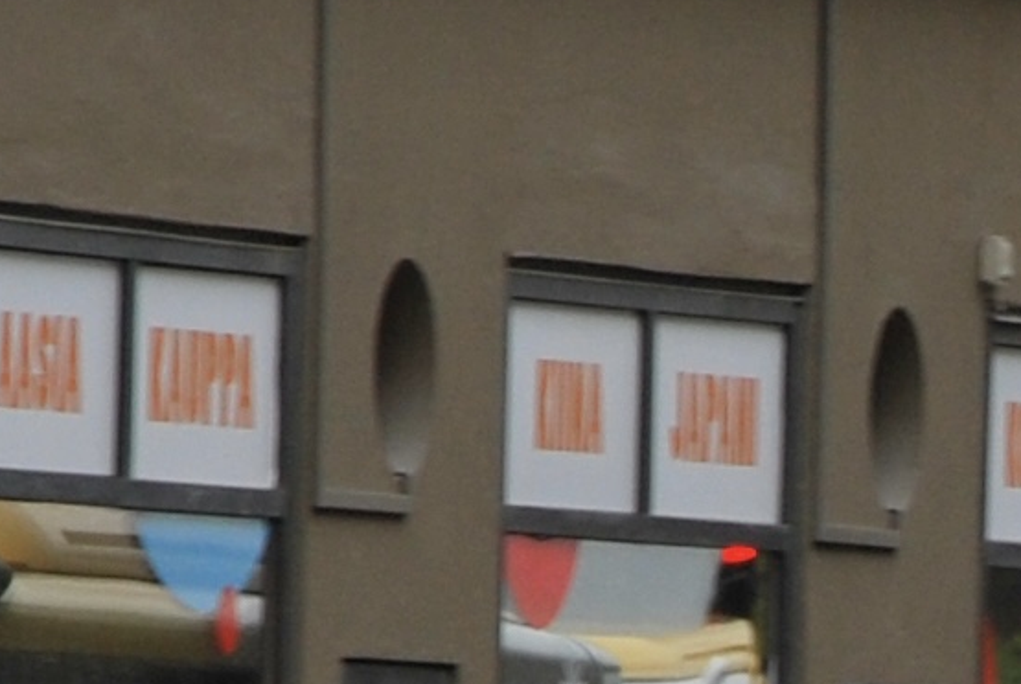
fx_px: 20603
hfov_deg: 2.8
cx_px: 2340
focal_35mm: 725
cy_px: 1153
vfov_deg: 1.9
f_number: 8
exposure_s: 1/100
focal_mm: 105
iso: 200
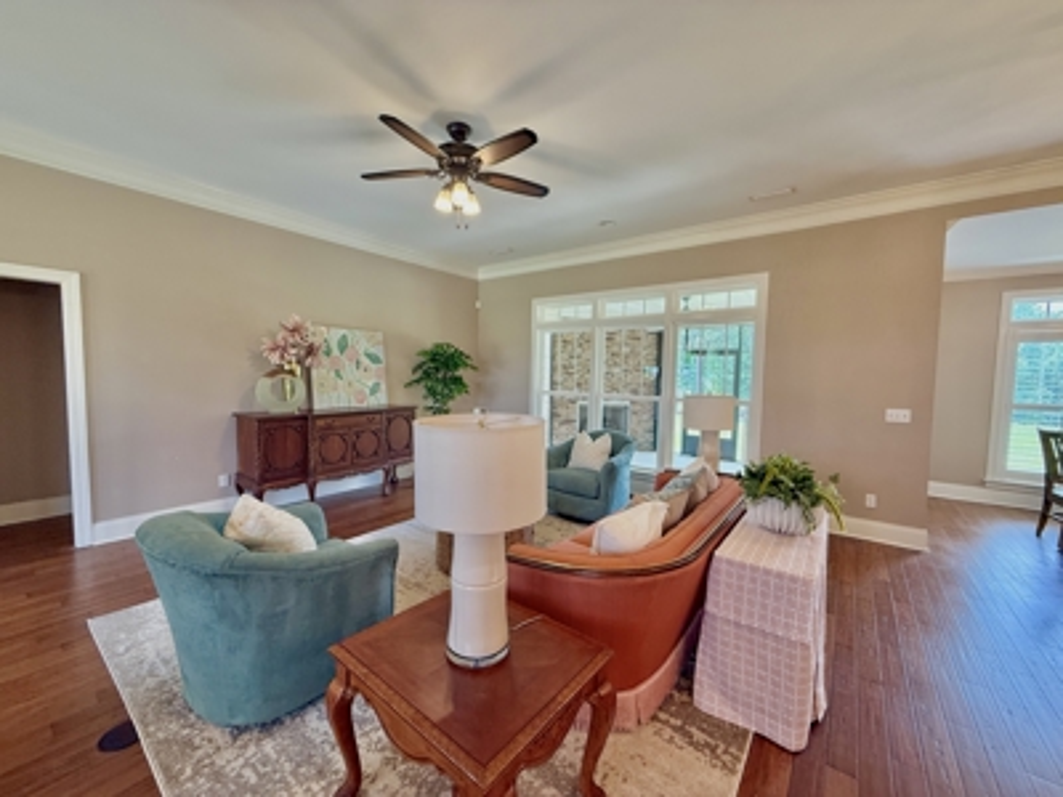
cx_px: 532
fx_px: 430
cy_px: 398
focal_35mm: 14
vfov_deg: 85.7
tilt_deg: -2.5
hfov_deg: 102.1
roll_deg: -0.9
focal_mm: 2.22
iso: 200
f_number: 2.2
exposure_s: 1/120
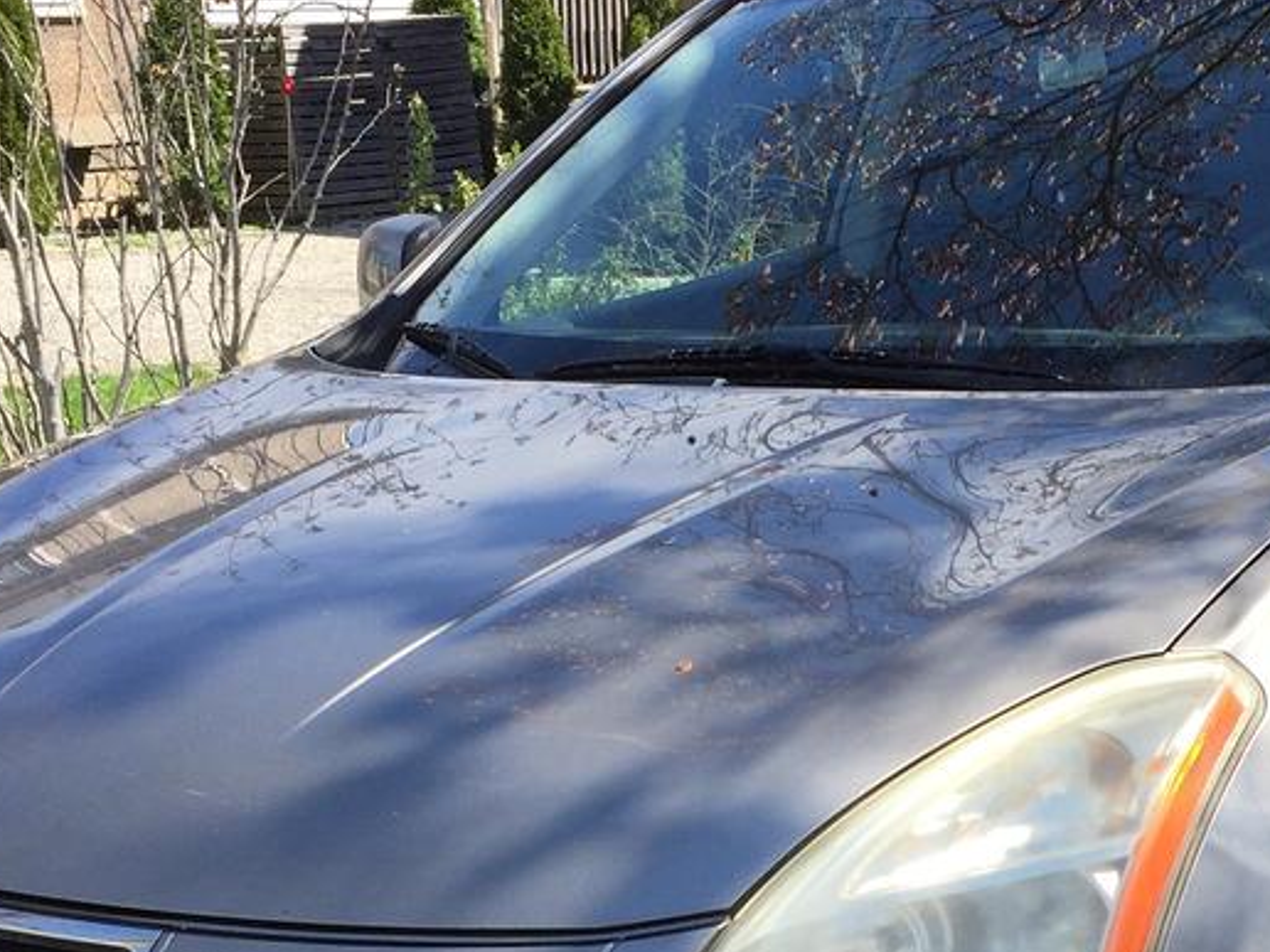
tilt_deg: -17.8
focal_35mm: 72
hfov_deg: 26.8
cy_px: 851
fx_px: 2642
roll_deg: +0.8
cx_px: 908
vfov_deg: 20.1
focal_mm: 4.15
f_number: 2.2
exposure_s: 1/920
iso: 32
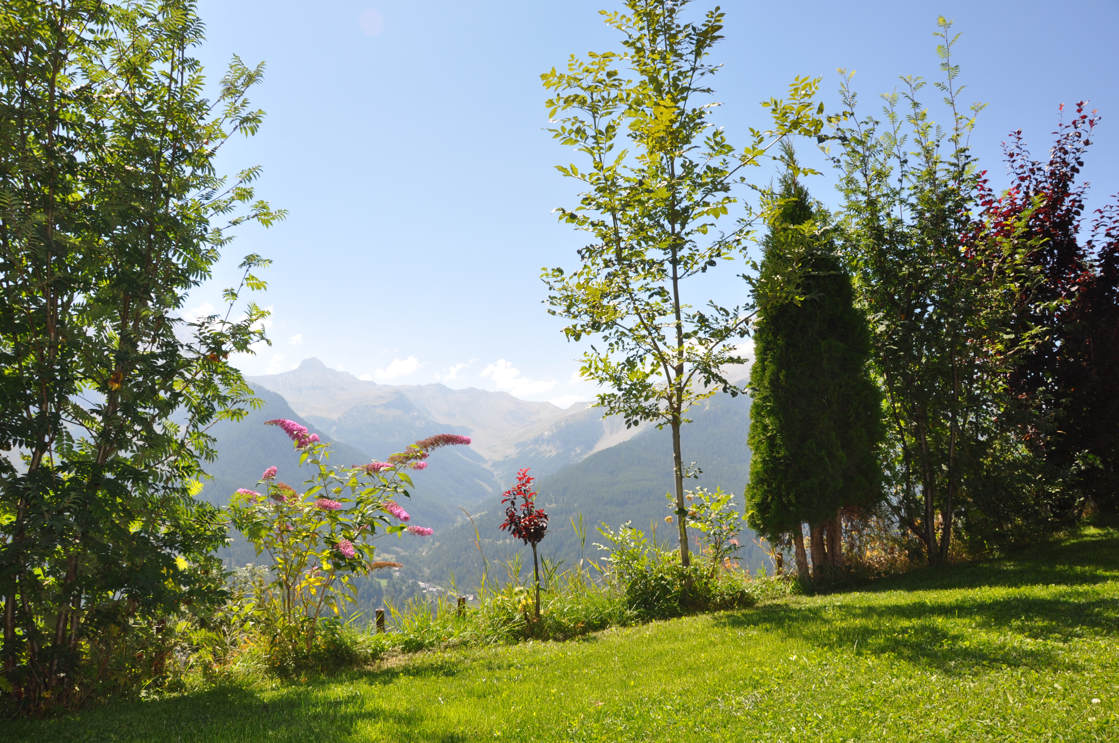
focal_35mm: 27
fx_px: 838
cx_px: 560
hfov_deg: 67.4
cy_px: 372
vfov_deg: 47.8
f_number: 10
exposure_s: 1/200
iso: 200
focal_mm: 18
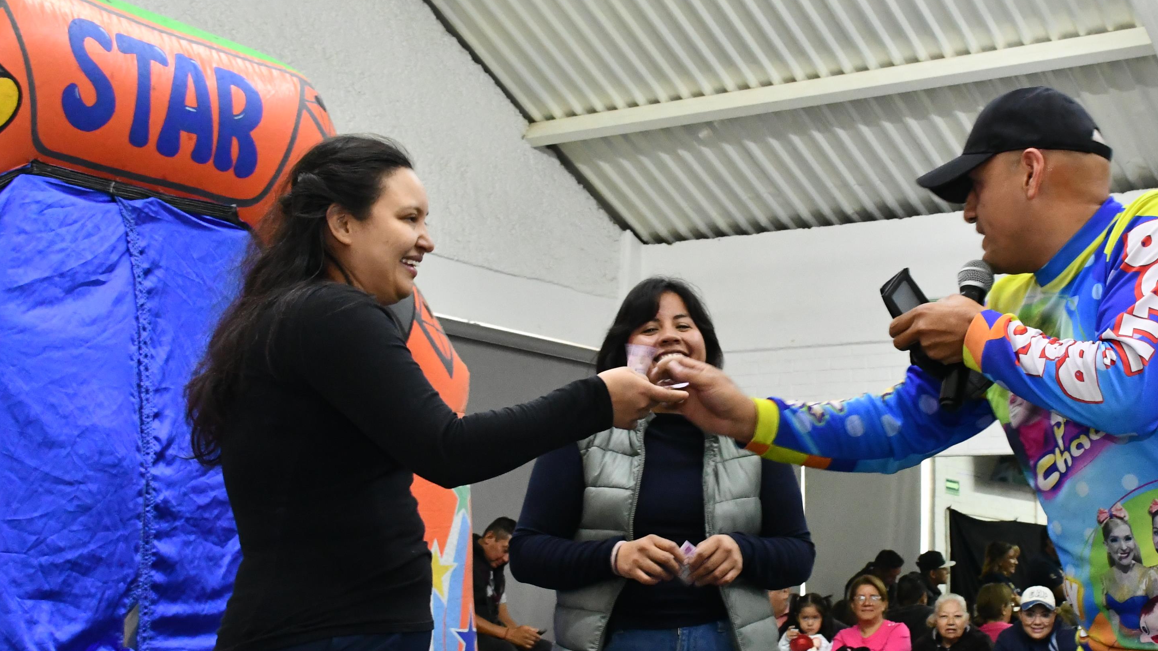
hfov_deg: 35.1
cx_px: 773
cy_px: 430
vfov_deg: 20.3
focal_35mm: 59
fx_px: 1811
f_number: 9
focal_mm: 26
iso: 4000
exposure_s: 1/50
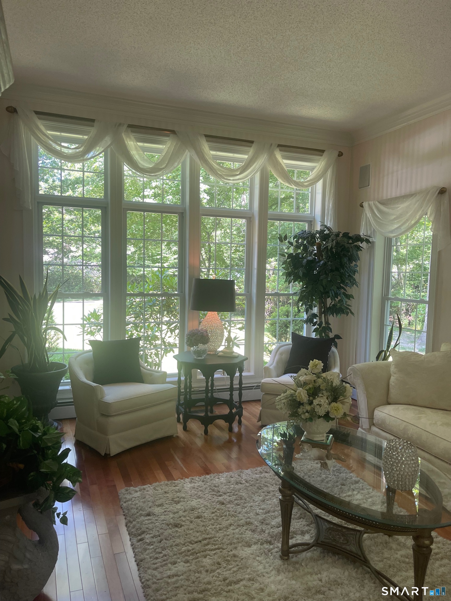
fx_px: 434
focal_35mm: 25
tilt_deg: -5.6
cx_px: 226
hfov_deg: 54.9
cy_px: 300
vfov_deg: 69.4
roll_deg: -1.3
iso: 125
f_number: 1.6
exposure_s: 1/121
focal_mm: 5.1
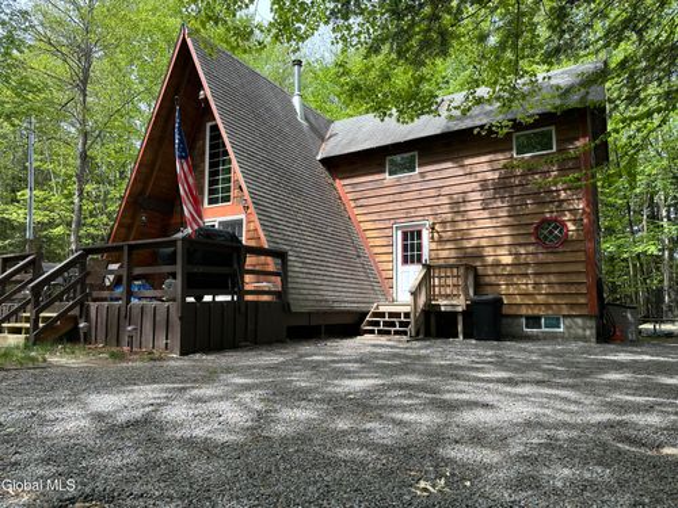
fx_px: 470
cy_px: 254
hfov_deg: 71.6
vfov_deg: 56.8
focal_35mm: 24
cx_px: 339
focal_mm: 6.86
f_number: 1.78
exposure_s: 1/836
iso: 80
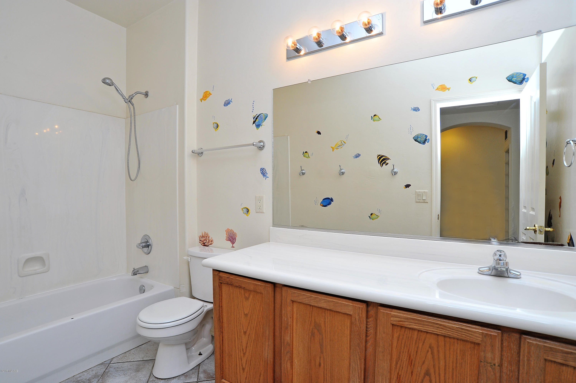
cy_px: 192
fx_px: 288
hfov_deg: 90.0
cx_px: 288
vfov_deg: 67.3
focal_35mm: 18
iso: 640
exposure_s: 1/30
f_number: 9
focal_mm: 18
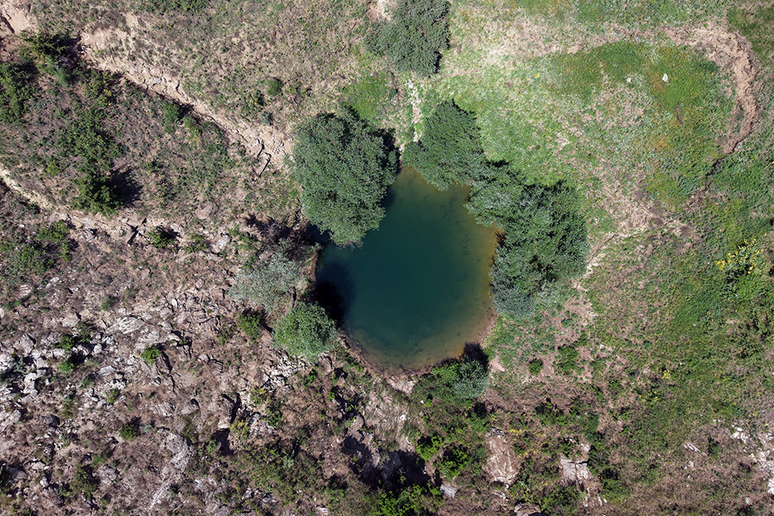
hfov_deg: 69.4
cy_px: 218
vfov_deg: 49.4
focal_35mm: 26
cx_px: 387
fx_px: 559
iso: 100
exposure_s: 1/2500
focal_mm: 8.67
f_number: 1.8
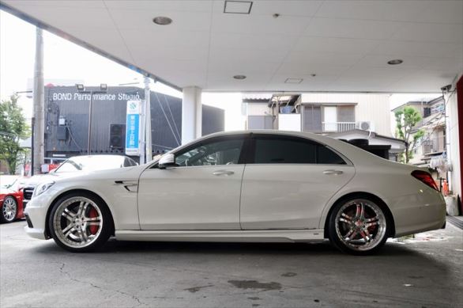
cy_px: 154
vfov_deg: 41.6
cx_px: 232
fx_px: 405
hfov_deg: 59.6
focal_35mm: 32
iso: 200
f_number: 7.1
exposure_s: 1/50
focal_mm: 21
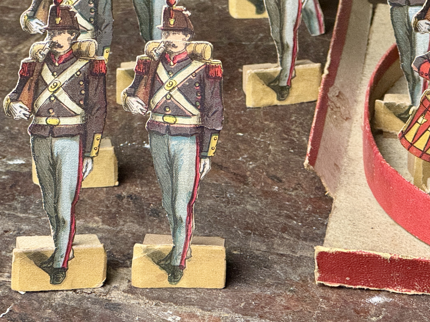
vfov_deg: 10.1
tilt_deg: -26.1
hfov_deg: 13.4
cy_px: 86
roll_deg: +1.0
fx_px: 1826
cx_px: 198
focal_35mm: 147
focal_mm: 9
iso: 250
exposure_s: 1/60
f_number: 2.8
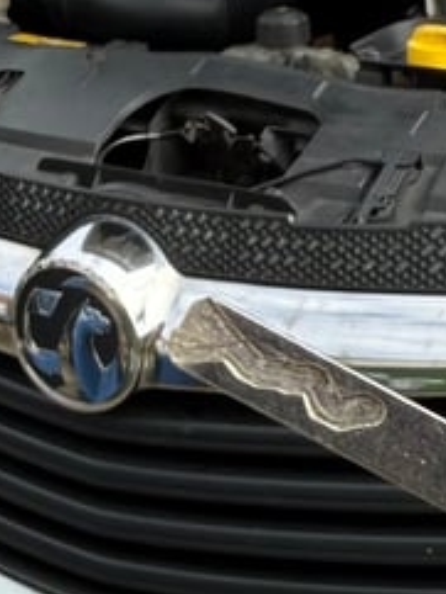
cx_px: 461
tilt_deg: -24.5
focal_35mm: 102
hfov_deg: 14.3
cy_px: 524
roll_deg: -2.0
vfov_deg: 18.9
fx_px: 1751
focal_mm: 2.22
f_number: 2.2
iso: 40
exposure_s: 1/688
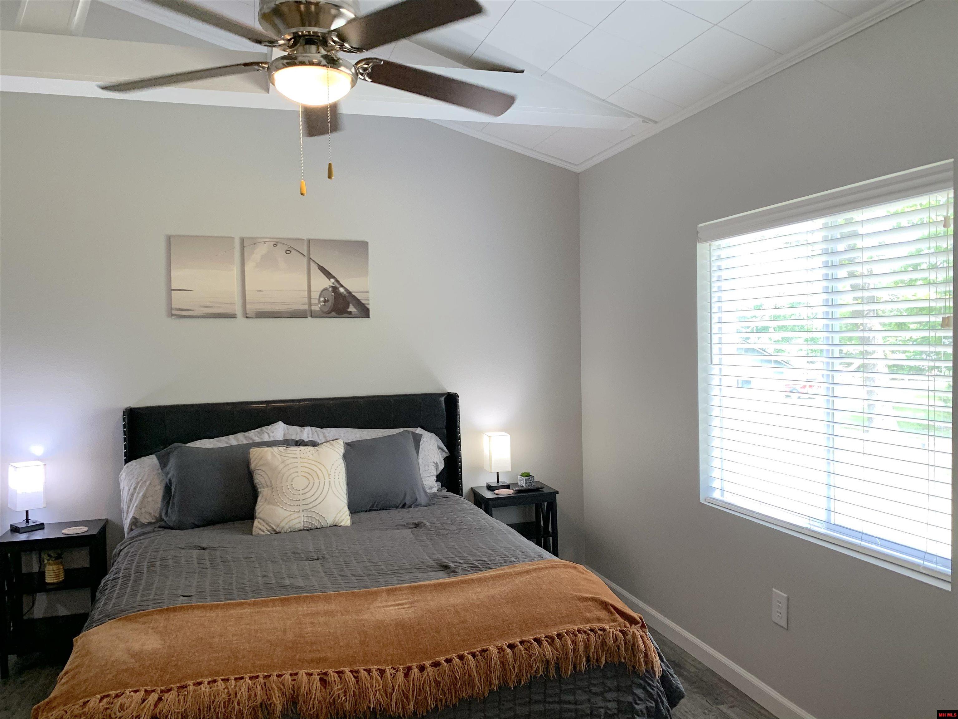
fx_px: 720
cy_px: 360
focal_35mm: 26
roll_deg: +0.7
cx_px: 479
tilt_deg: -1.3
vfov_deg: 53.1
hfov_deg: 67.3
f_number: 1.8
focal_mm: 4.25
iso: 100
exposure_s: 1/69
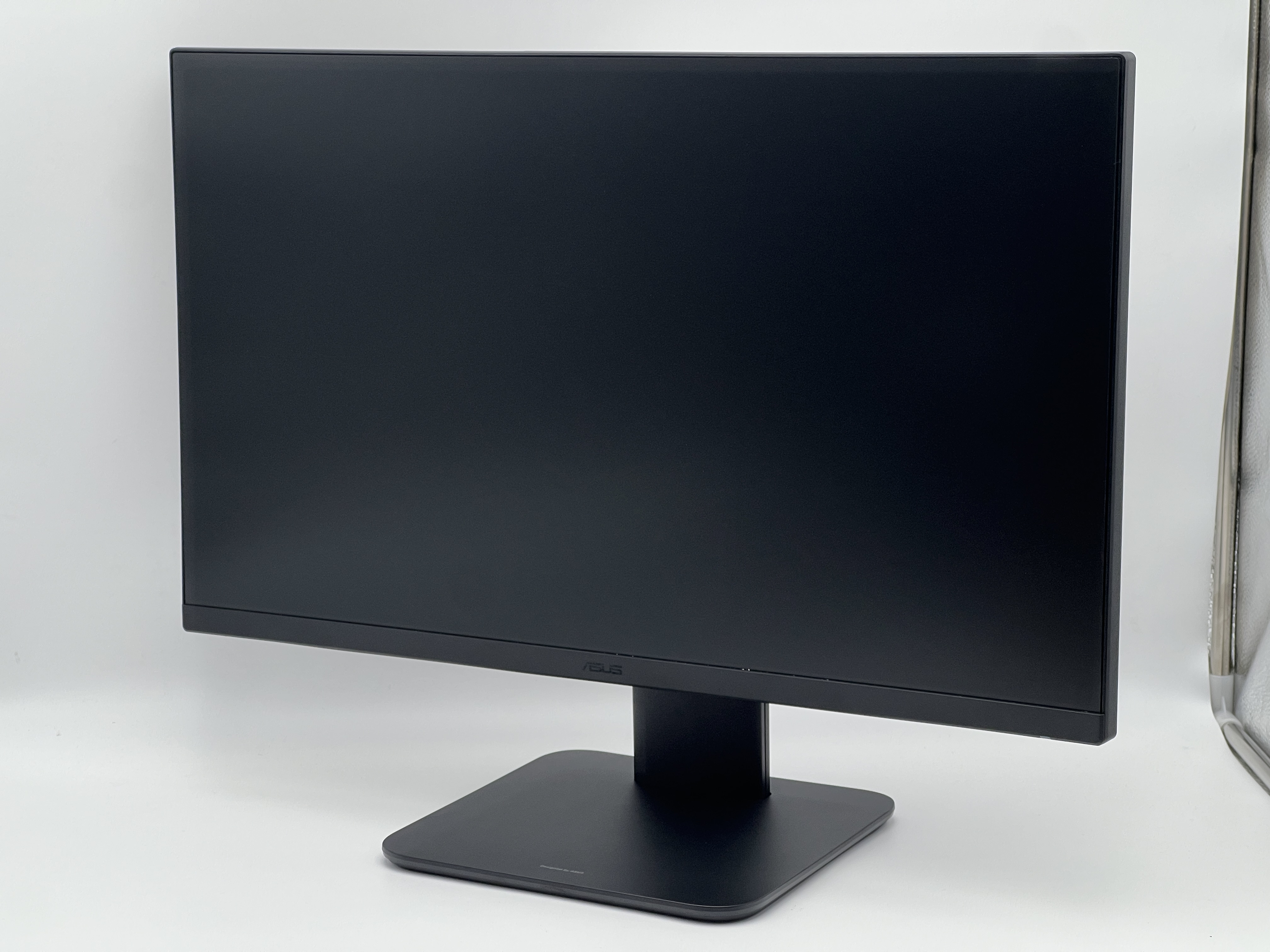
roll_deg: +0.0
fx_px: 2825
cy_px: 476
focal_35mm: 77
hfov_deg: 25.3
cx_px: 635
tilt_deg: -10.2
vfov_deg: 19.1
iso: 64
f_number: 2.8
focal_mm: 9
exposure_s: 1/99
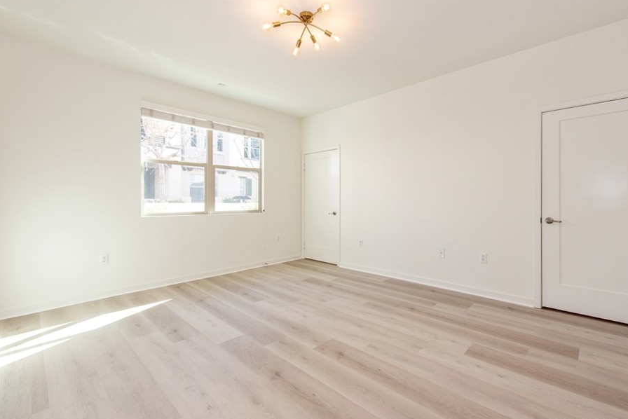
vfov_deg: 73.7
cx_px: 335
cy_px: 198
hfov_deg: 96.6
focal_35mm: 16
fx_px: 279
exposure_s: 1/125
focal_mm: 14
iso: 250
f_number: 5.6
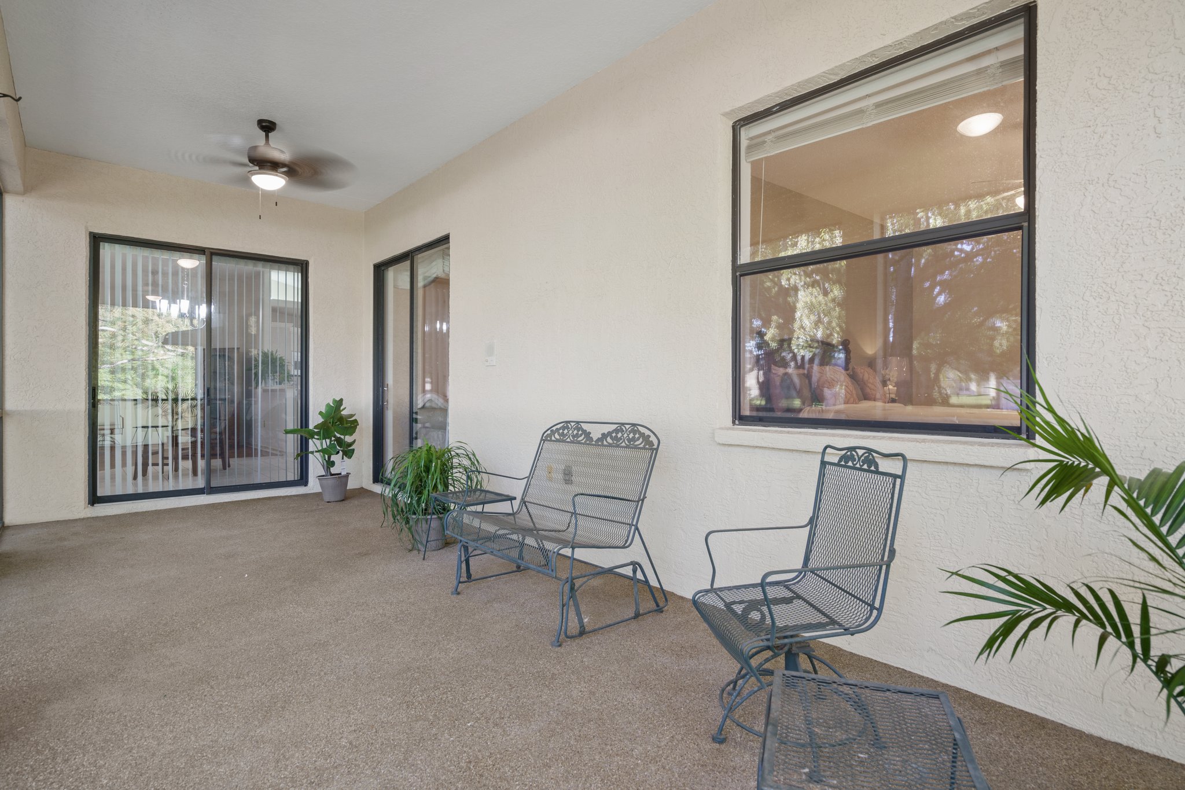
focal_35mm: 18
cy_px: 395
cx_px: 592
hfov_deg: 90.0
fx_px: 592
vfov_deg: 67.4
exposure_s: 1/3
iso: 320
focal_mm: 18
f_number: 8
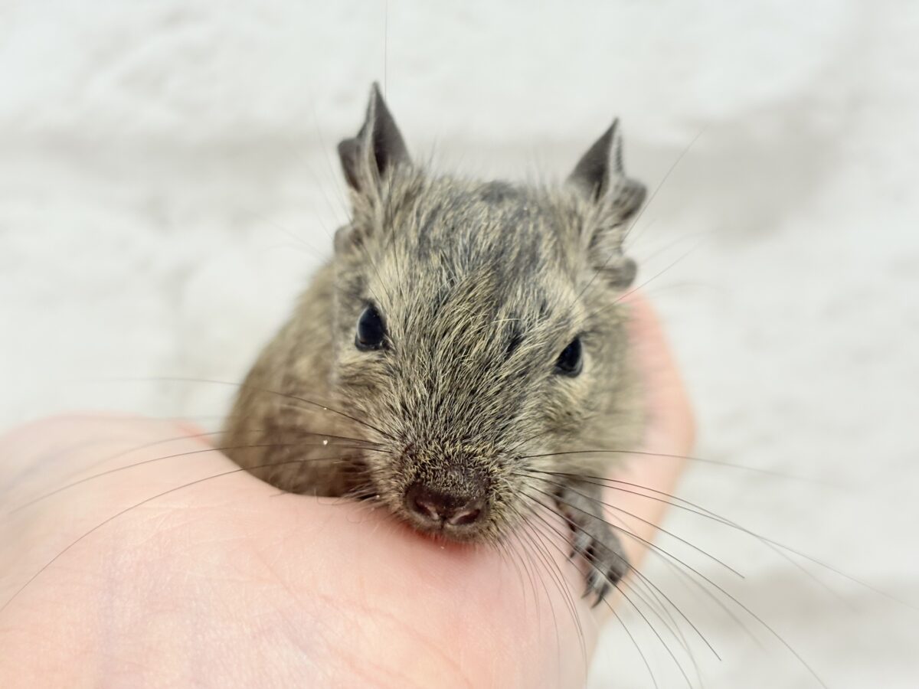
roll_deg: -0.7
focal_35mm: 52
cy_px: 344
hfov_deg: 36.8
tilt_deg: -4.6
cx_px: 460
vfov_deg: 28.0
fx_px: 1381
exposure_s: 1/50
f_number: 1.6
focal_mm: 5.96
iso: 50
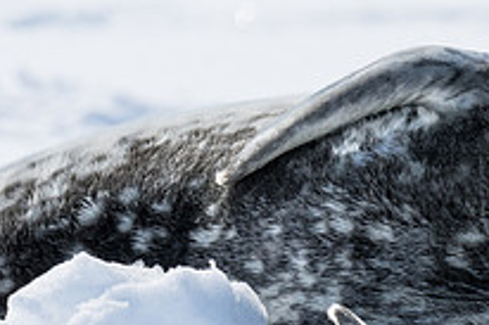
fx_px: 25027
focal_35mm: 1844
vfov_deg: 0.7
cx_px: 377
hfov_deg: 1.1
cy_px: 53
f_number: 9
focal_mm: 600
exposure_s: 1/2000
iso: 400
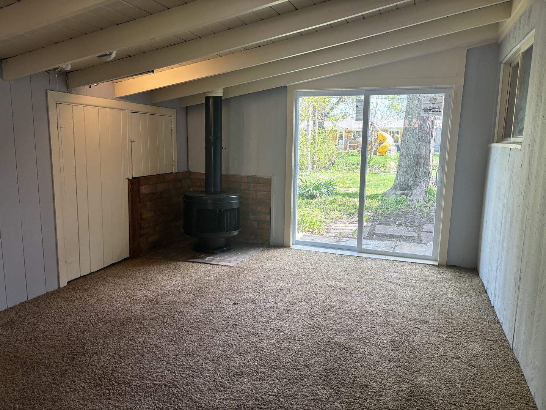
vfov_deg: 53.1
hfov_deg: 67.3
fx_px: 410
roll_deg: -0.7
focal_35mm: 26
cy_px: 205
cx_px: 273
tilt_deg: -9.0
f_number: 1.6
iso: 80
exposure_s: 1/120
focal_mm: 5.96
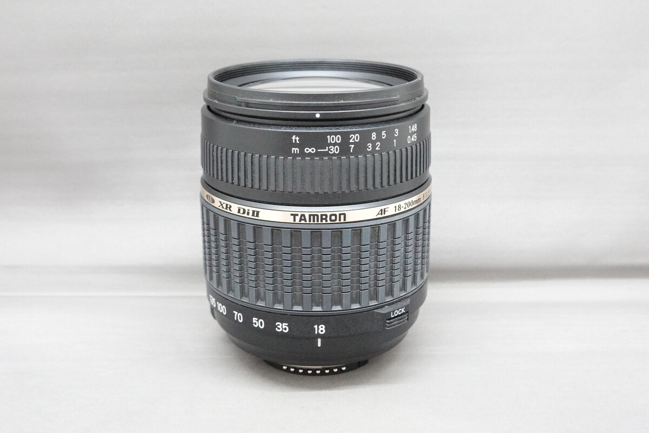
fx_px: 829
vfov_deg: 29.2
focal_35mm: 46
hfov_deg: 42.7
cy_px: 216
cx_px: 324
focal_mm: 16.86
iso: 4000
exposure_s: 1/50
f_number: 5.6
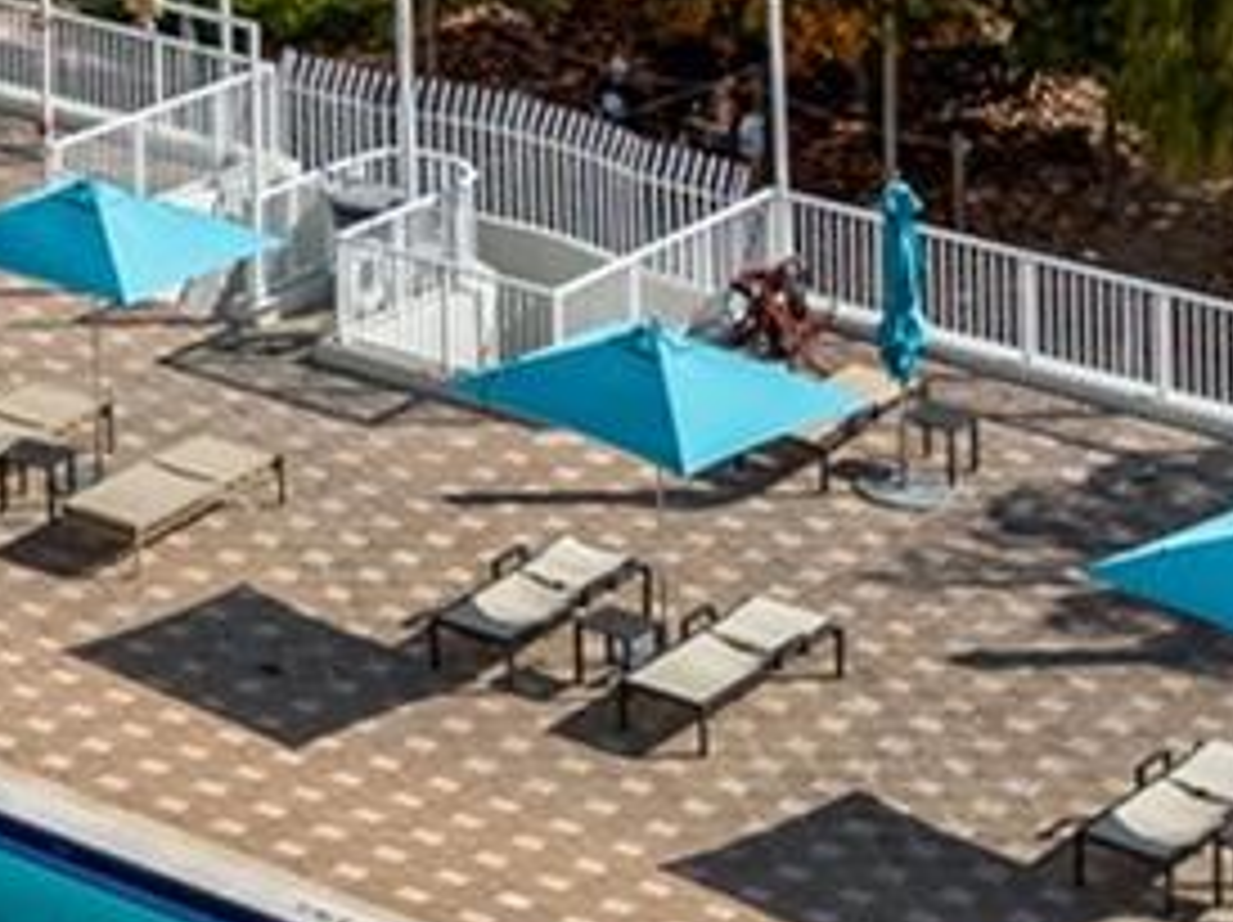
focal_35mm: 140
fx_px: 4982
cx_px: -1107
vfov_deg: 10.5
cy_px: 88
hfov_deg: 12.6
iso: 100
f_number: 2.8
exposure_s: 1/320
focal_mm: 12.29
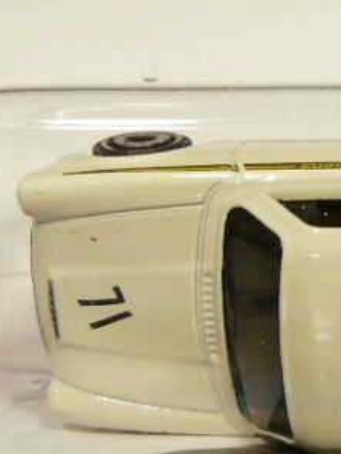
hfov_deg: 15.7
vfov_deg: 21.5
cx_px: 399
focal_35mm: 91
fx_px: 1194
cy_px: 235
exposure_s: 1/50
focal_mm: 4.6
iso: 100
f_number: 2.8
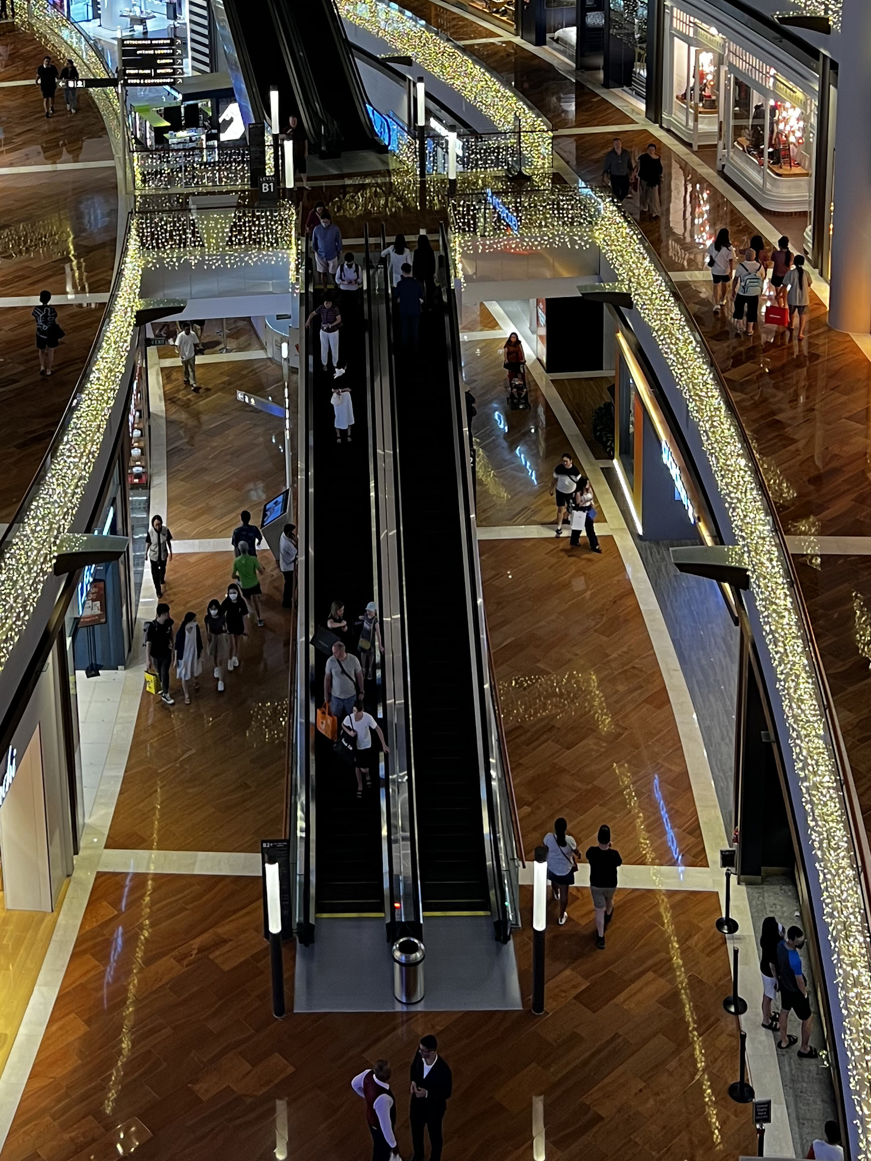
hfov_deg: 27.4
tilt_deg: -13.0
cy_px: 72
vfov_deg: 33.8
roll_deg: +1.2
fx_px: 1778
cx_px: 311
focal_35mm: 53
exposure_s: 1/50
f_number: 1.5
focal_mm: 5.7
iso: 80
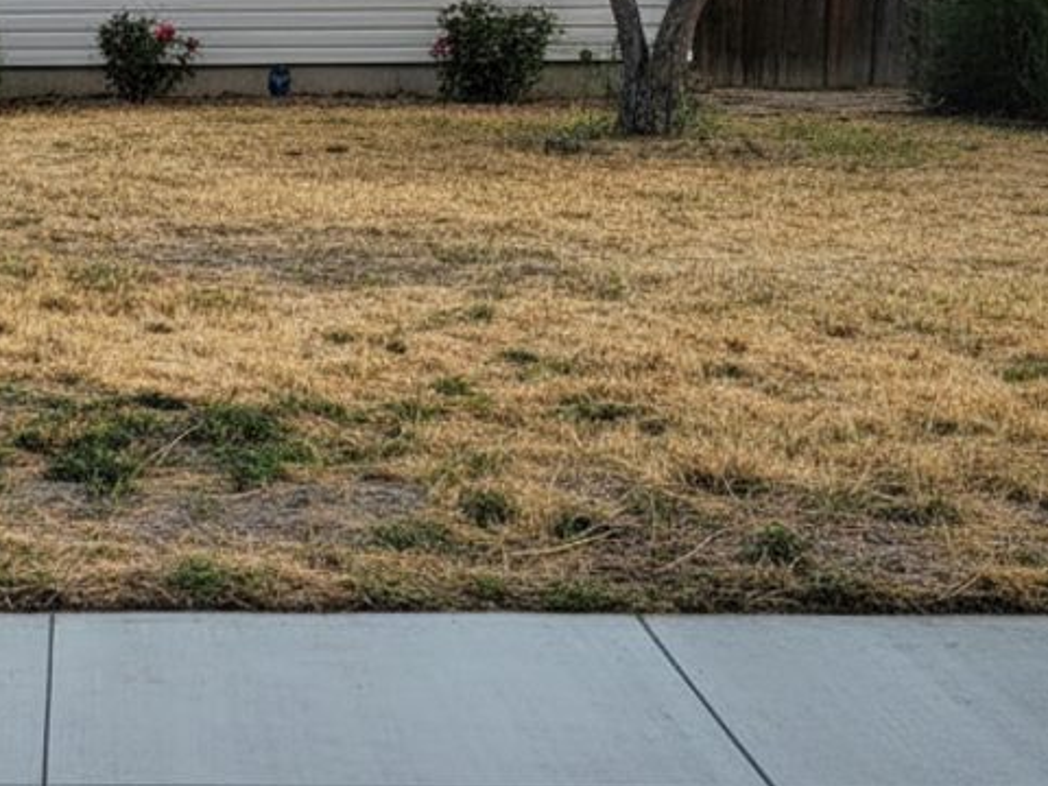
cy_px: 443
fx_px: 1968
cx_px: 33
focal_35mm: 65
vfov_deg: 22.6
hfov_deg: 28.2
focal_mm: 5.7
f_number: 1.5
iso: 724
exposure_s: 1/1367
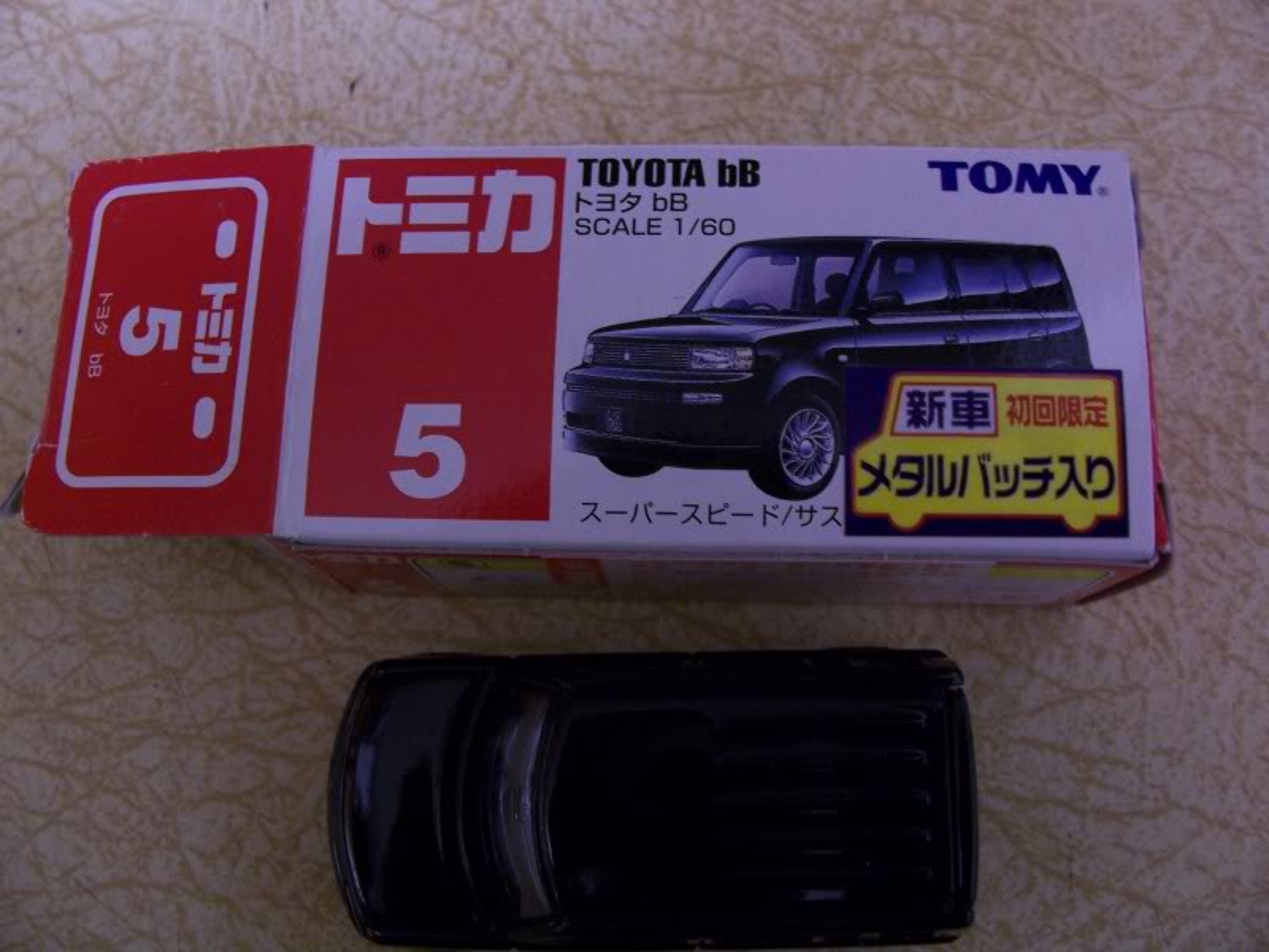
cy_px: 476
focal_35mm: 35
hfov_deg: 52.6
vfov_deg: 40.7
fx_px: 1283
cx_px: 634
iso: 140
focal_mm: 6
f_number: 2.8
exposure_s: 1/8
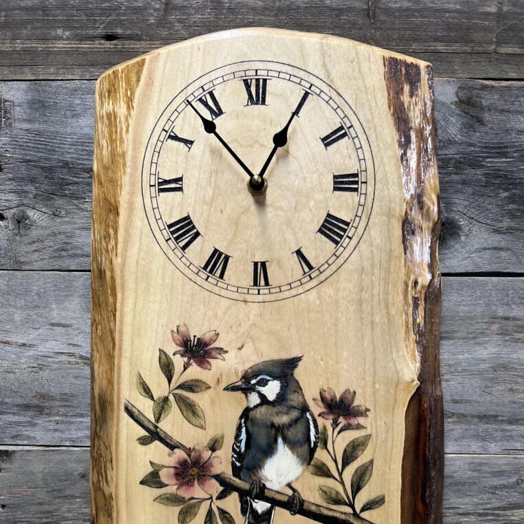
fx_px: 531
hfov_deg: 52.5
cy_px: 349
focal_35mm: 31
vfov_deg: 51.6
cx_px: 264
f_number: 1.5
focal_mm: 5.7
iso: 64
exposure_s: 1/60
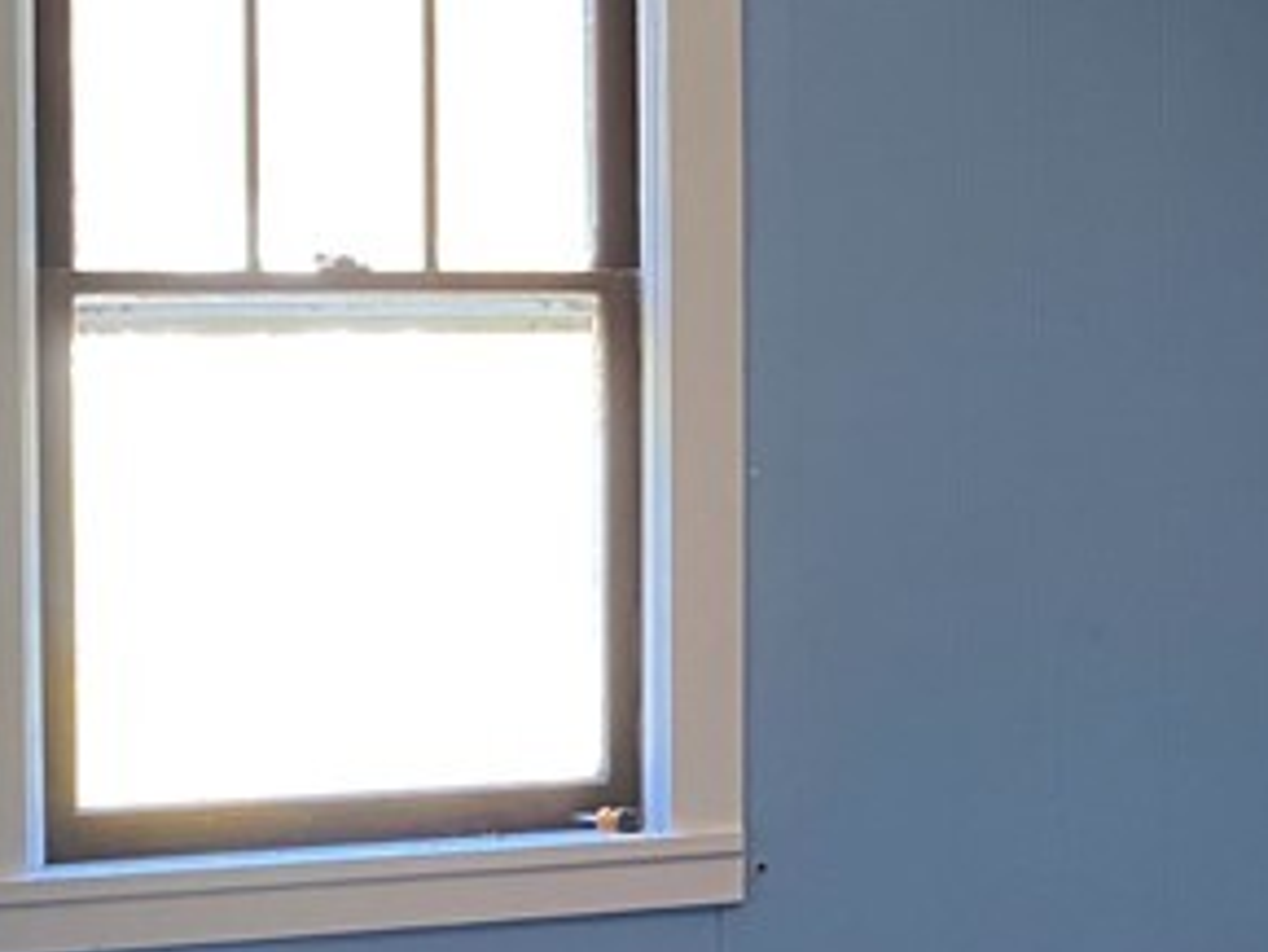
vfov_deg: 16.1
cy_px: 373
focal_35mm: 92
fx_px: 3371
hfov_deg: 20.3
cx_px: 1400
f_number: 1.8
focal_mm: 4.25
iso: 160
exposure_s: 1/60
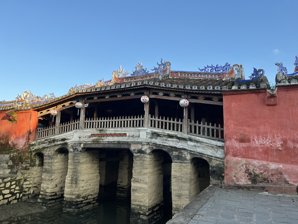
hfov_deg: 67.3
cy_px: 112
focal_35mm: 26
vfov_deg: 53.1
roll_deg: -0.7
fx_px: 224
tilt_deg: +9.6
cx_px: 149
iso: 50
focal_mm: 5.1
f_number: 1.6
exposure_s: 1/787
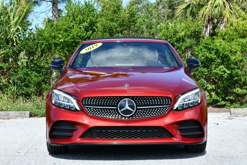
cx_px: 124
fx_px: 618
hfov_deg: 22.6
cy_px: 82
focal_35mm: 90
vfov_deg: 15.2
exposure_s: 1/250
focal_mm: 45
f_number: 8
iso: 140
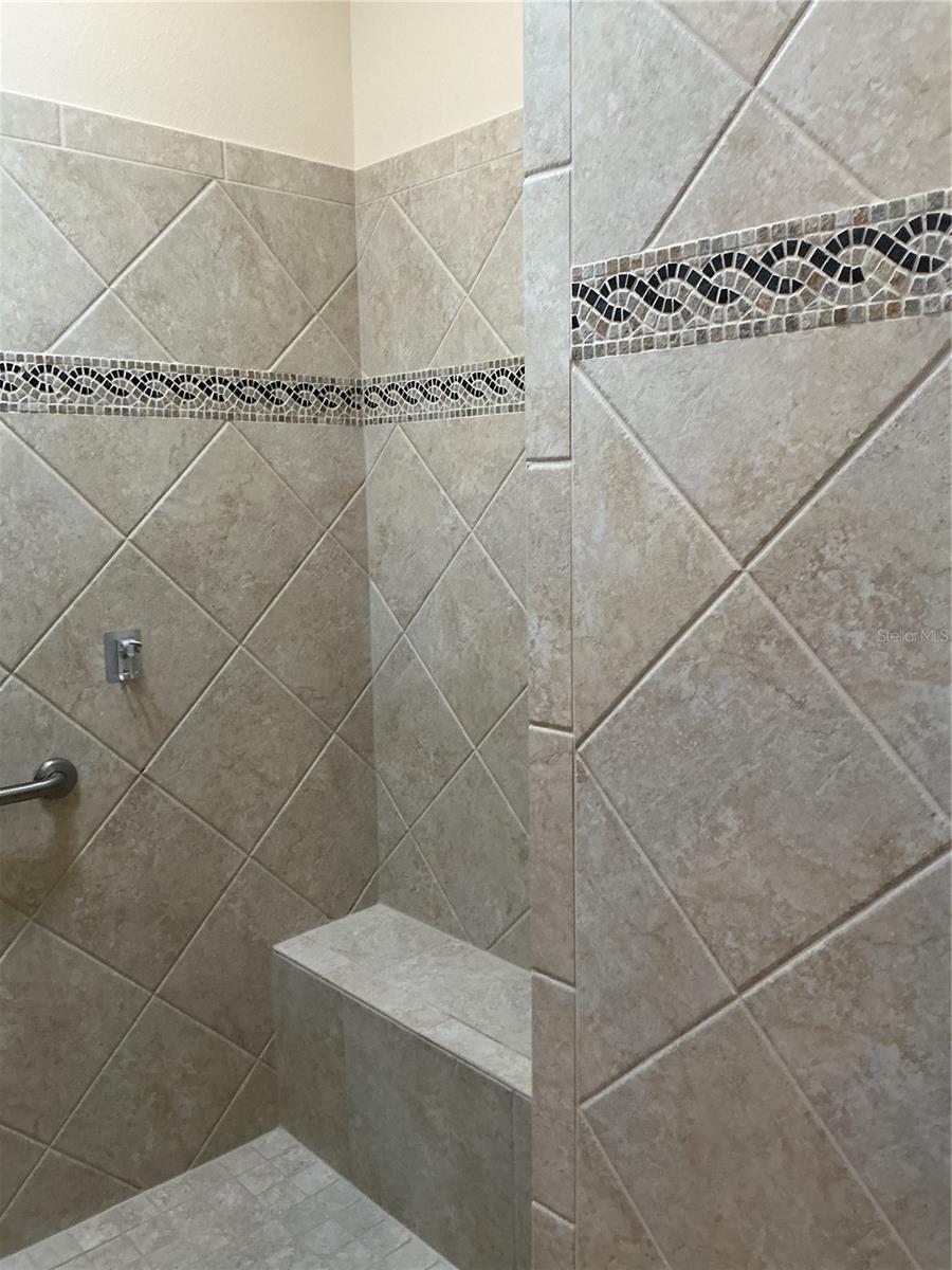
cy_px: 635
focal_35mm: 29
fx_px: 1063
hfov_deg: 48.2
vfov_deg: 61.7
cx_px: 476
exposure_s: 1/60
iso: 100
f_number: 1.8
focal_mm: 3
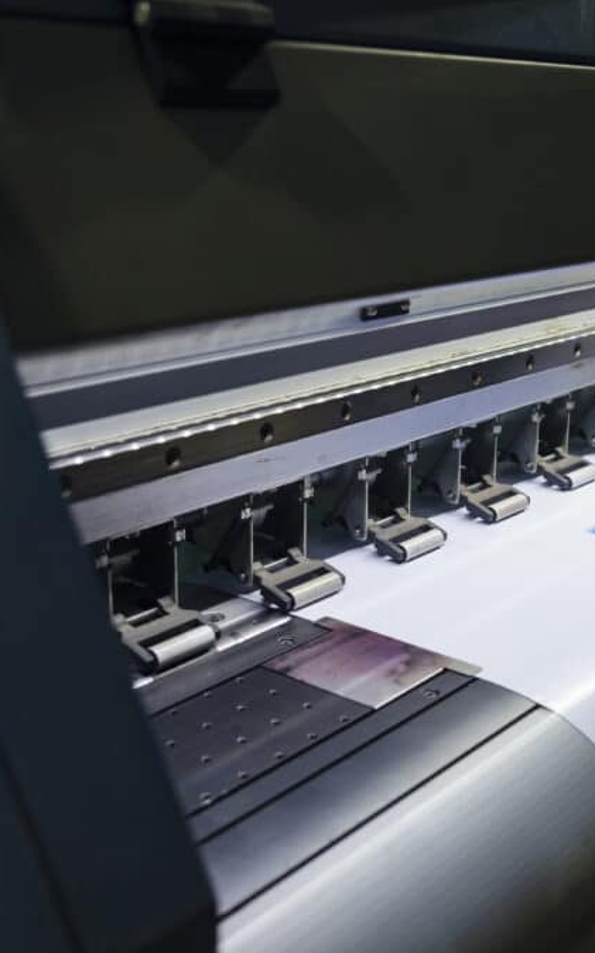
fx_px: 1246
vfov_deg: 41.8
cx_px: 513
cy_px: 481
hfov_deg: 26.1
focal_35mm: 48
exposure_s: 1/10
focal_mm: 20.5
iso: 250
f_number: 4
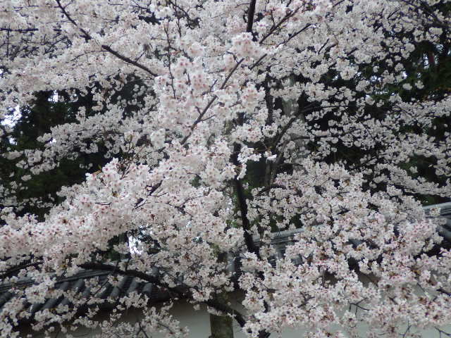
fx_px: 573
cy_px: 169
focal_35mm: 44
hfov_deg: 42.9
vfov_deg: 32.9
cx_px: 226
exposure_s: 1/125
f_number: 2.9
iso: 125
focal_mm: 7.9
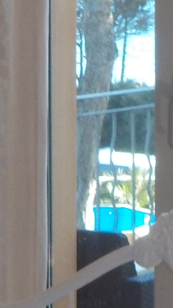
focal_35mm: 165
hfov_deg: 7.3
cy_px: 161
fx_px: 1344
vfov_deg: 13.0
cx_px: -12
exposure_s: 1/80
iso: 125
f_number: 3.3
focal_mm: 4.1
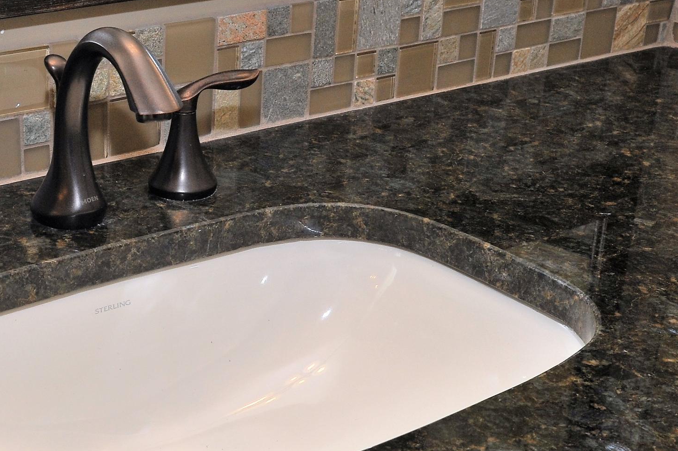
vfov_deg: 18.9
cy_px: 256
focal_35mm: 72
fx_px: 1355
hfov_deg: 27.5
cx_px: 131
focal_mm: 35
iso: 1000
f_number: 11
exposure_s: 1/50
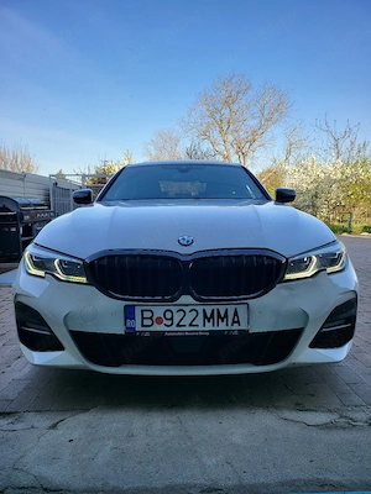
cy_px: 247
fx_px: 343
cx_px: 186
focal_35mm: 24
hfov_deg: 56.8
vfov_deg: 71.6
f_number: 1.8
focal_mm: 5
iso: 40
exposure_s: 1/714
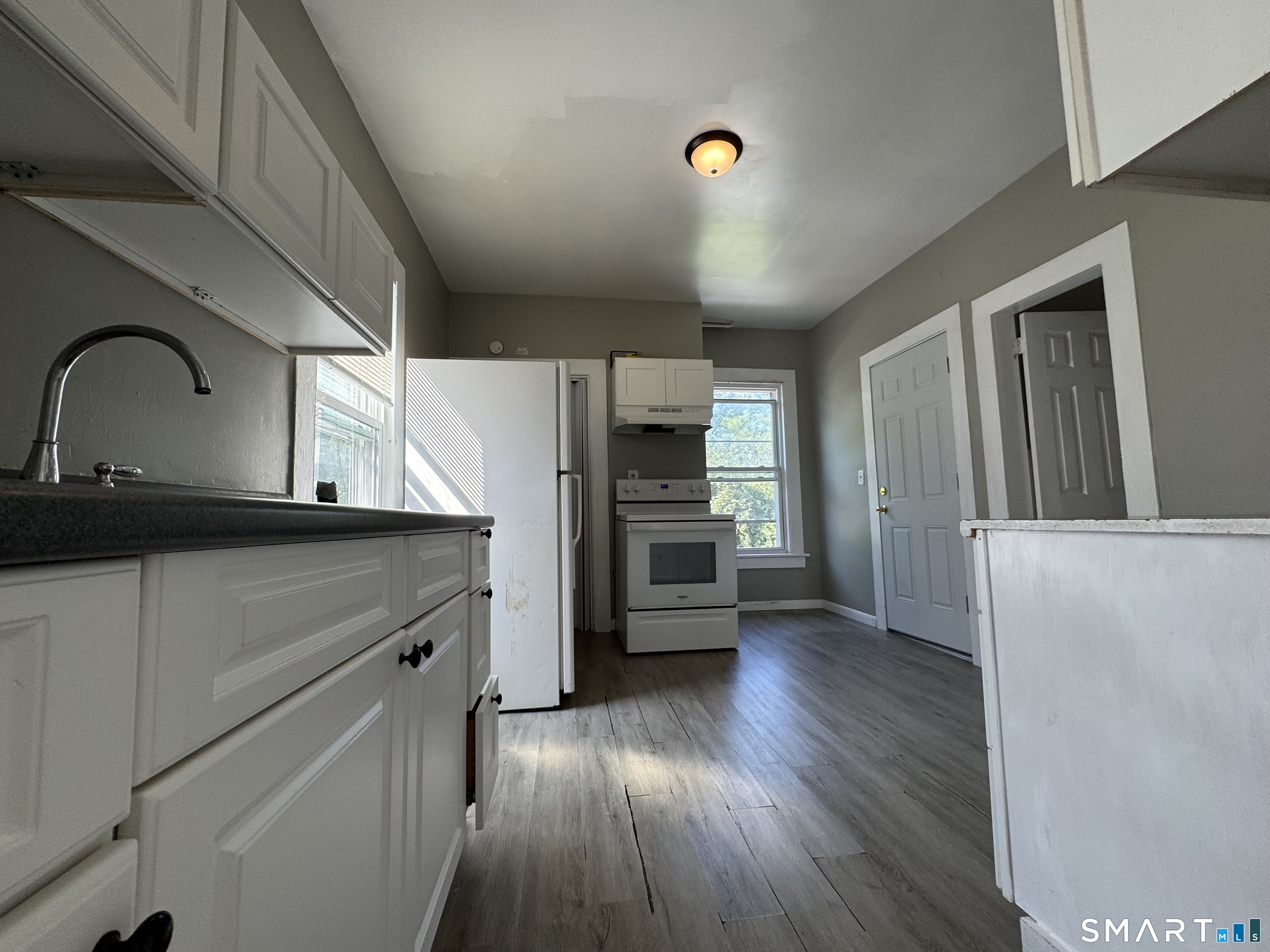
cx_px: 635
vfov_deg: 85.7
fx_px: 514
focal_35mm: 14
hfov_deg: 102.1
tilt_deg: +4.3
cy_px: 476
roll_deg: +0.5
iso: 80
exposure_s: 1/120
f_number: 2.2
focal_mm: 2.22
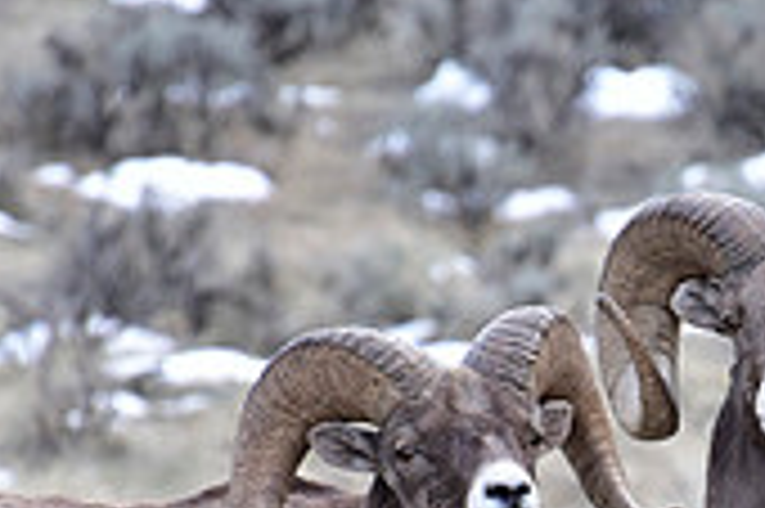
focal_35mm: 921
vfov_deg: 1.5
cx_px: 747
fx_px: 19552
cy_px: 560
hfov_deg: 2.2
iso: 800
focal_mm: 270
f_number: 8
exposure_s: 1/160
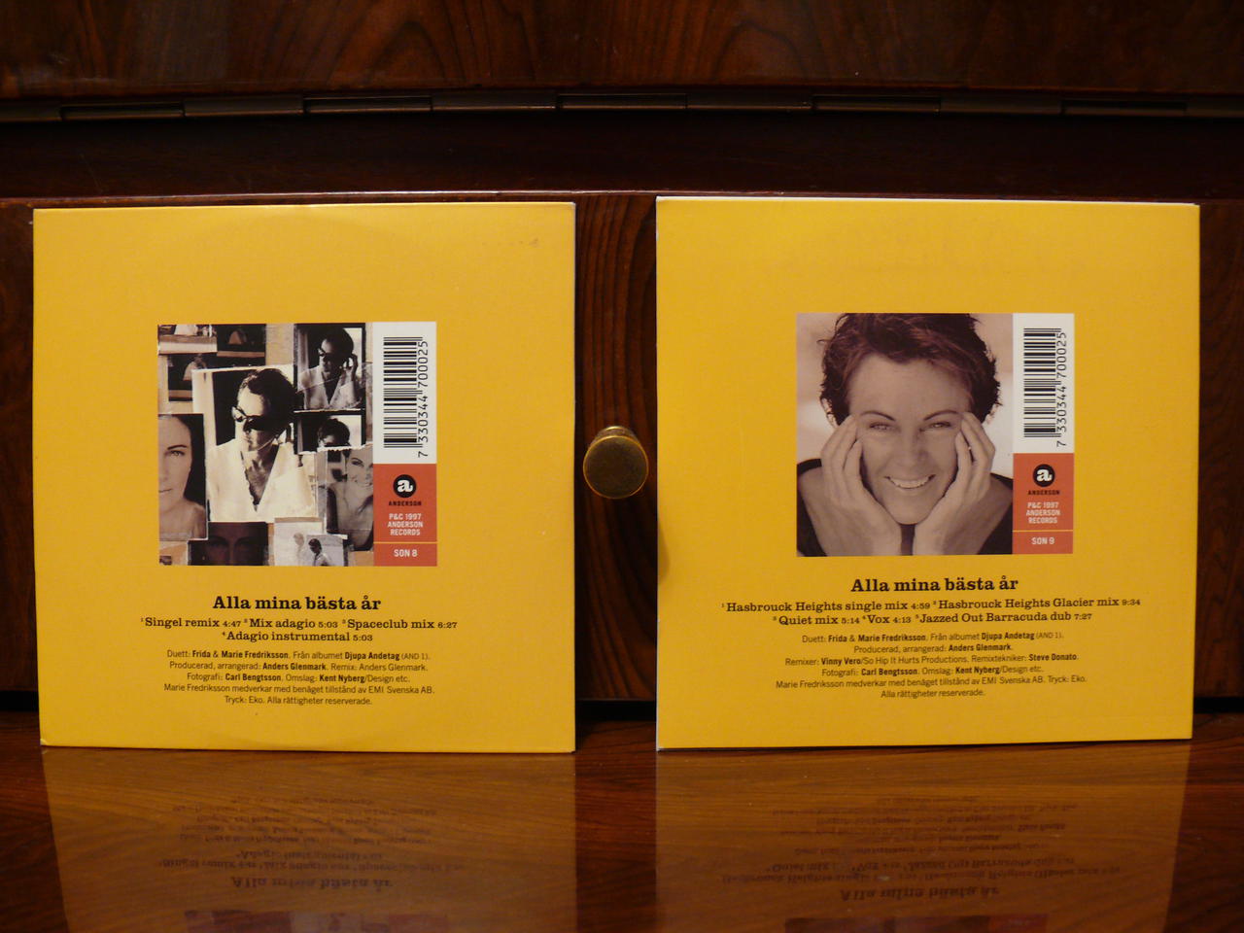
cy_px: 466
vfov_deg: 40.7
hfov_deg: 52.6
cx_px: 622
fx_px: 1258
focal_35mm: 35
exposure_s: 1/10
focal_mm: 7.5
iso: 200
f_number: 2.8
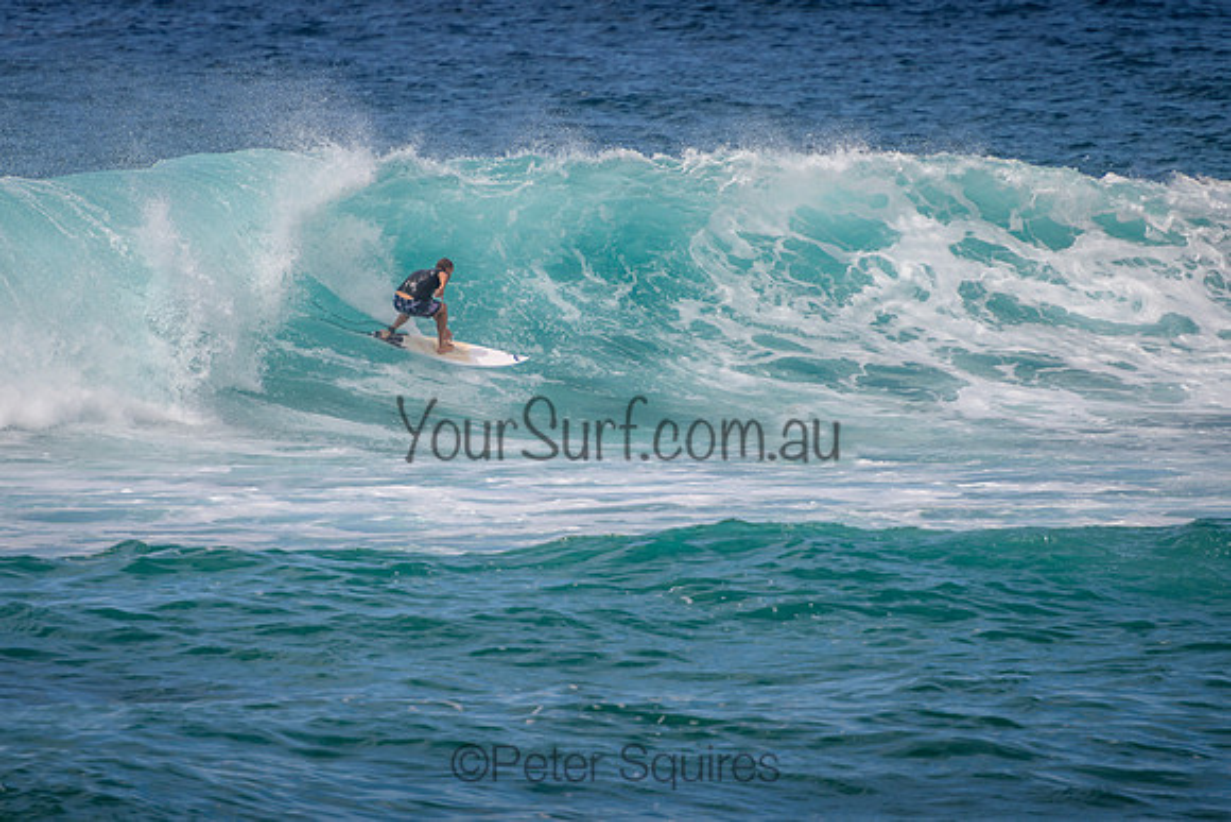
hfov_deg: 3.8
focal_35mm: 549
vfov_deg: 2.5
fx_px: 18788
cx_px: 571
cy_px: 328
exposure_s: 1/2000
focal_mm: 400
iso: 250
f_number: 5.6
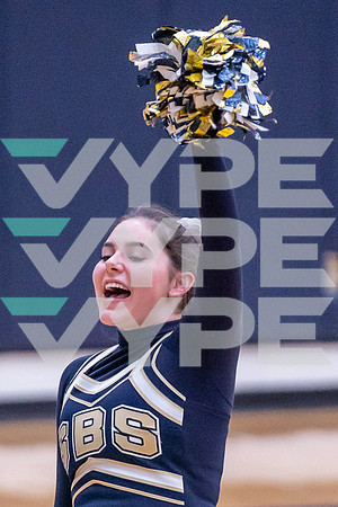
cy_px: 467
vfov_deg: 3.2
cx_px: 78
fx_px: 8948
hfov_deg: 2.2
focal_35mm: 635
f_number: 2.8
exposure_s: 1/1250
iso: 2000
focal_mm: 200
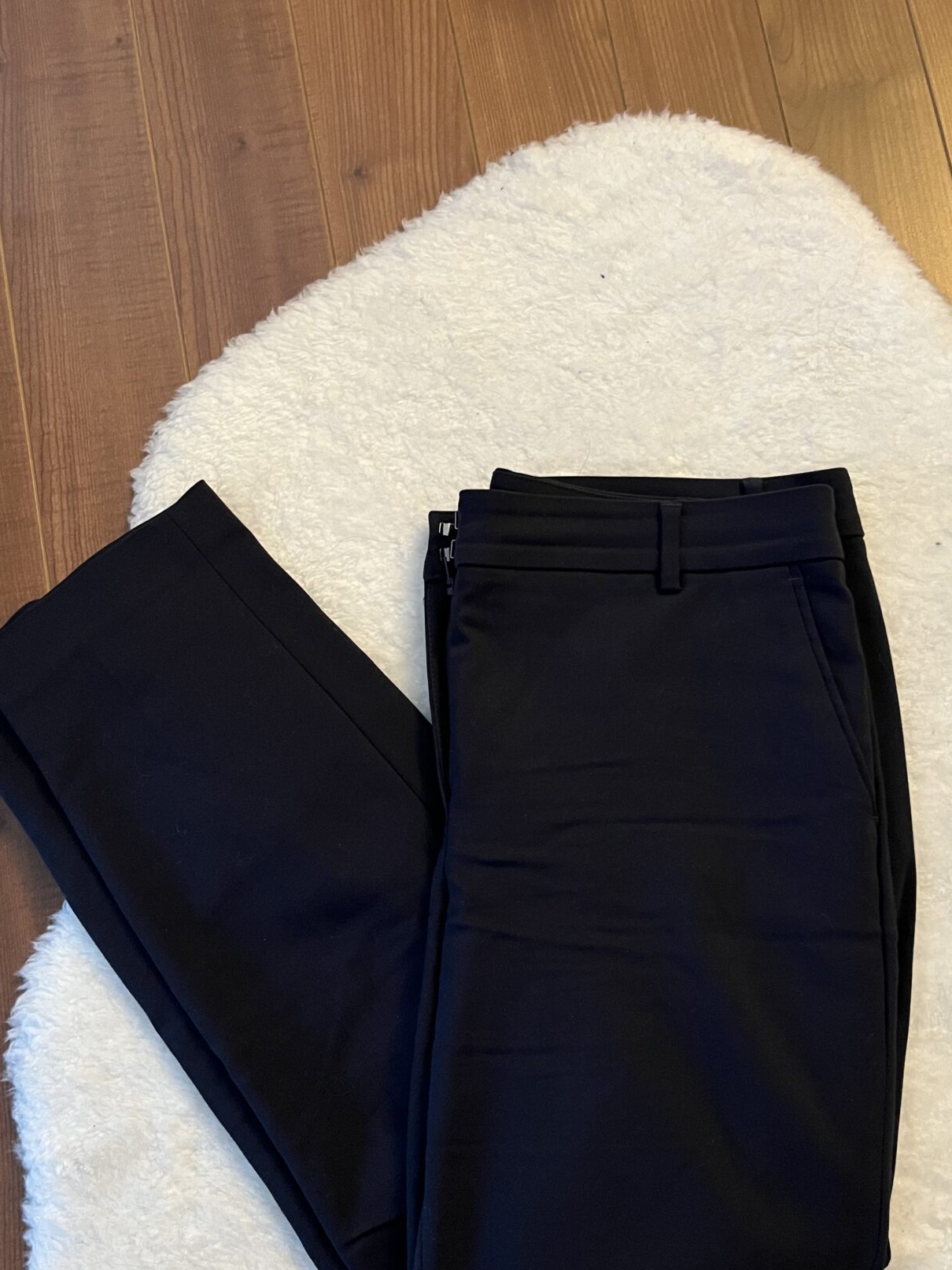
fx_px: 1210
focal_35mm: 33
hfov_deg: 42.9
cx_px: 496
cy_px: 775
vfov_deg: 54.9
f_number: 1.6
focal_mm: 5.1
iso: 400
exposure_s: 1/60
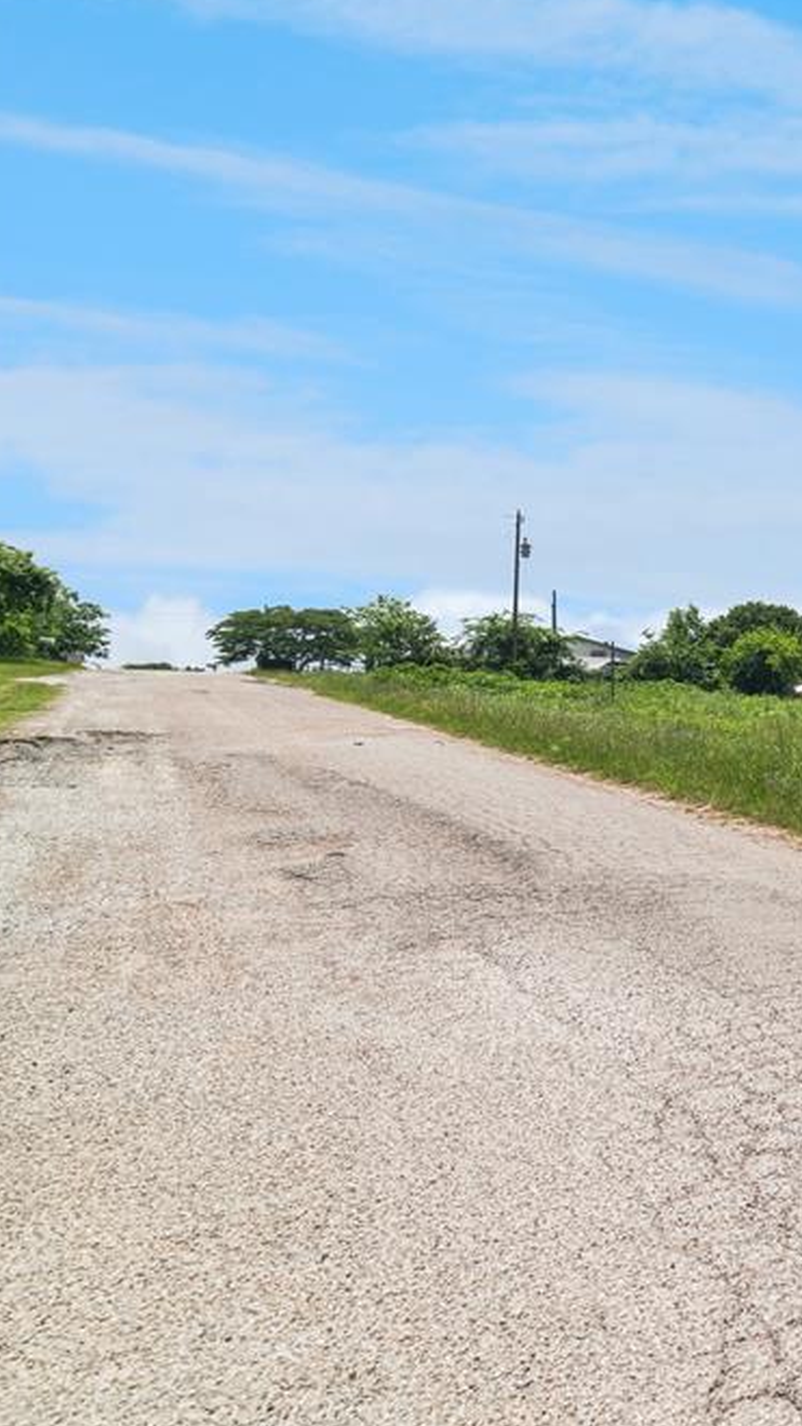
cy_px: 722
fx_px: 1014
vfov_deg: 70.2
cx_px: 1087
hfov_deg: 31.3
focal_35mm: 27
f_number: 8
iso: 100
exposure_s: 1/320
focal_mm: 11
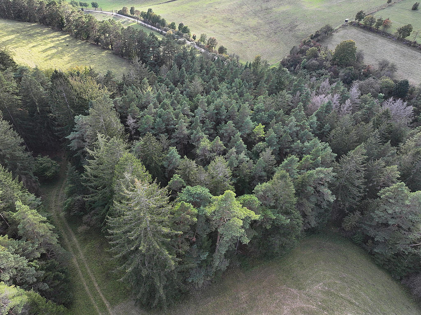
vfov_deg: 56.8
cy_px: 158
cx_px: 210
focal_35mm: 24
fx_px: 292
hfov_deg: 71.6
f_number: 2.8
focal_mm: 12.29
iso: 150
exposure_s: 1/240
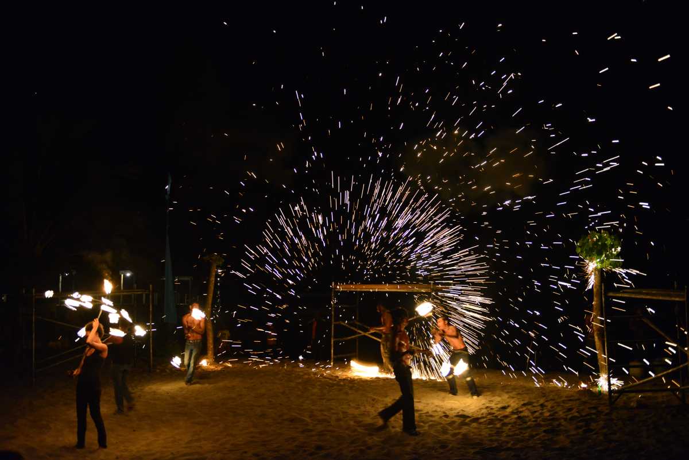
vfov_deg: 35.1
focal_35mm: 38
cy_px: 230
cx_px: 344
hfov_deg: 50.7
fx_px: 728
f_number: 2.8
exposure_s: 1/40
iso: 2800
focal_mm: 38
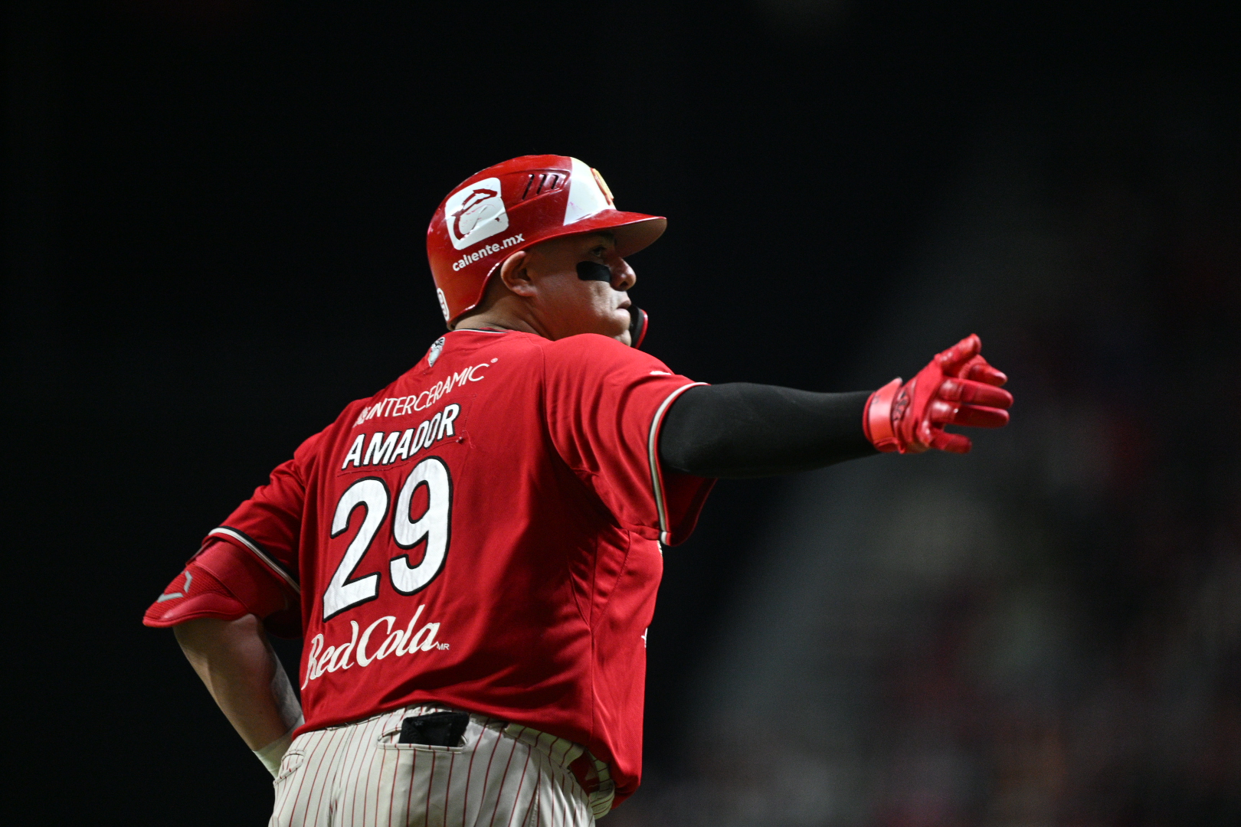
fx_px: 13788
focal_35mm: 400
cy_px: 414
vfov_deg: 3.4
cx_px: 620
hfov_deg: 5.2
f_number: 2.8
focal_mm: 400
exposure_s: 1/800
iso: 2500
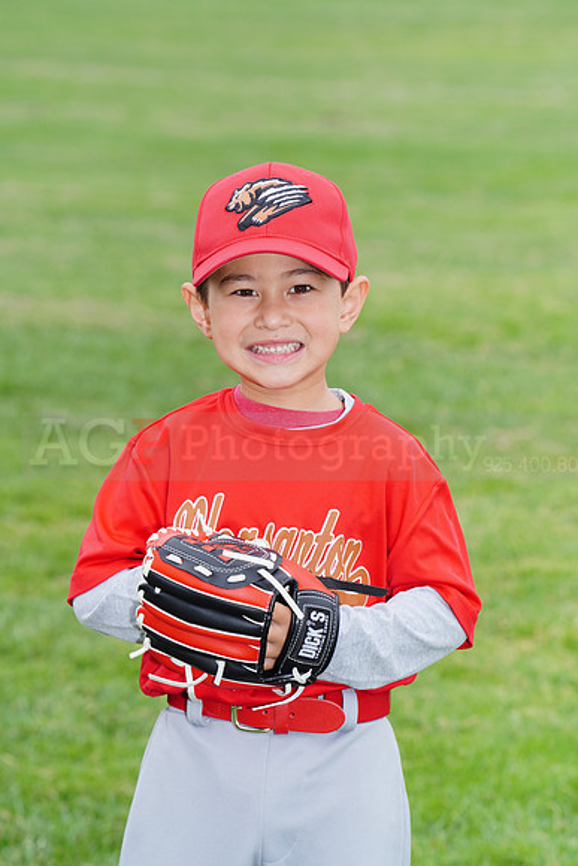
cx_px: 289
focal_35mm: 200
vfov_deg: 10.3
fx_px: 4813
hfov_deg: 6.9
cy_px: 433
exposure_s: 1/250
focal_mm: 200
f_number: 9
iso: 200
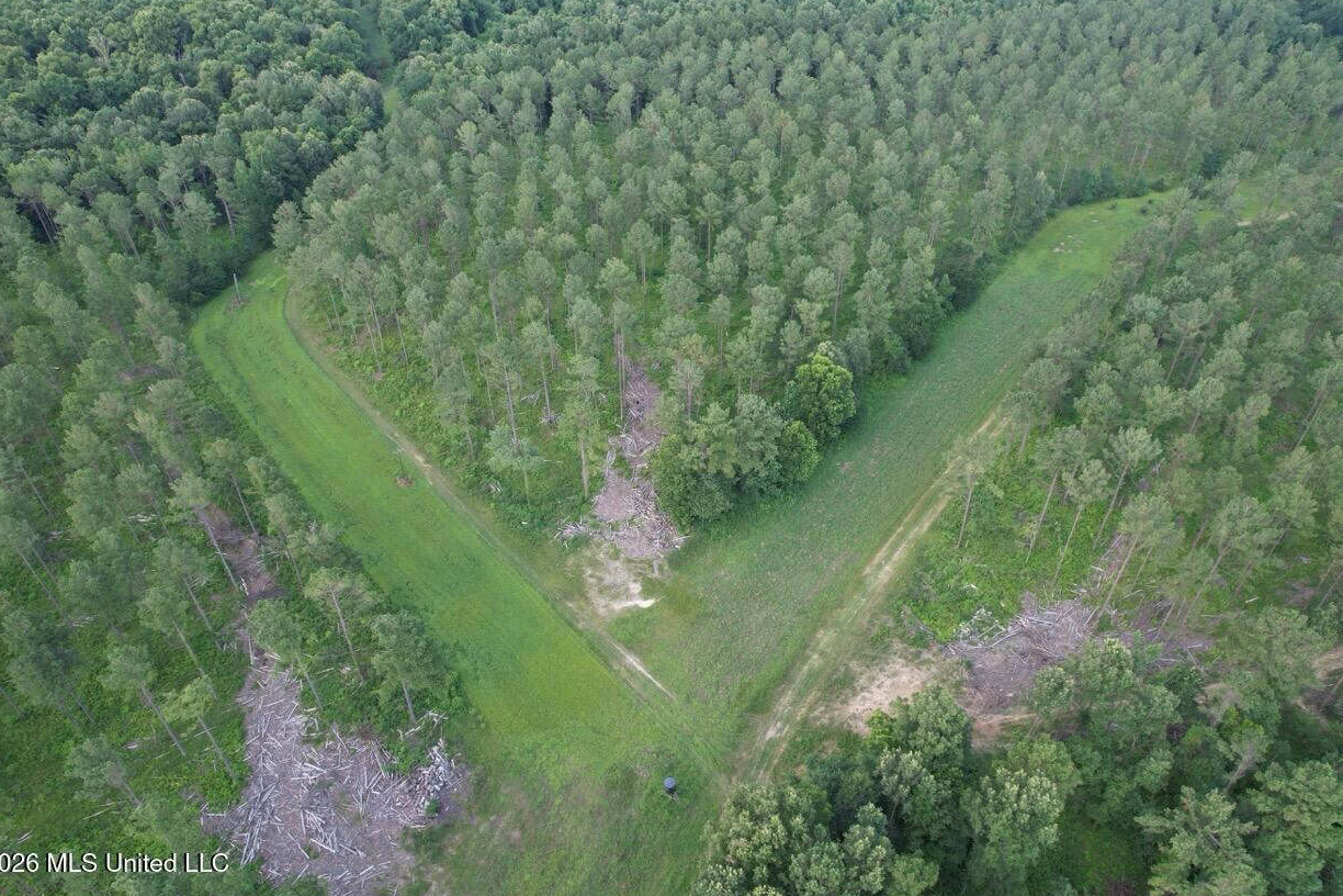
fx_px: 858
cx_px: 661
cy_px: 436
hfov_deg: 76.1
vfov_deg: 55.1
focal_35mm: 23
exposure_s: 1/200
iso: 100
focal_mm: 8.4
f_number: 2.8
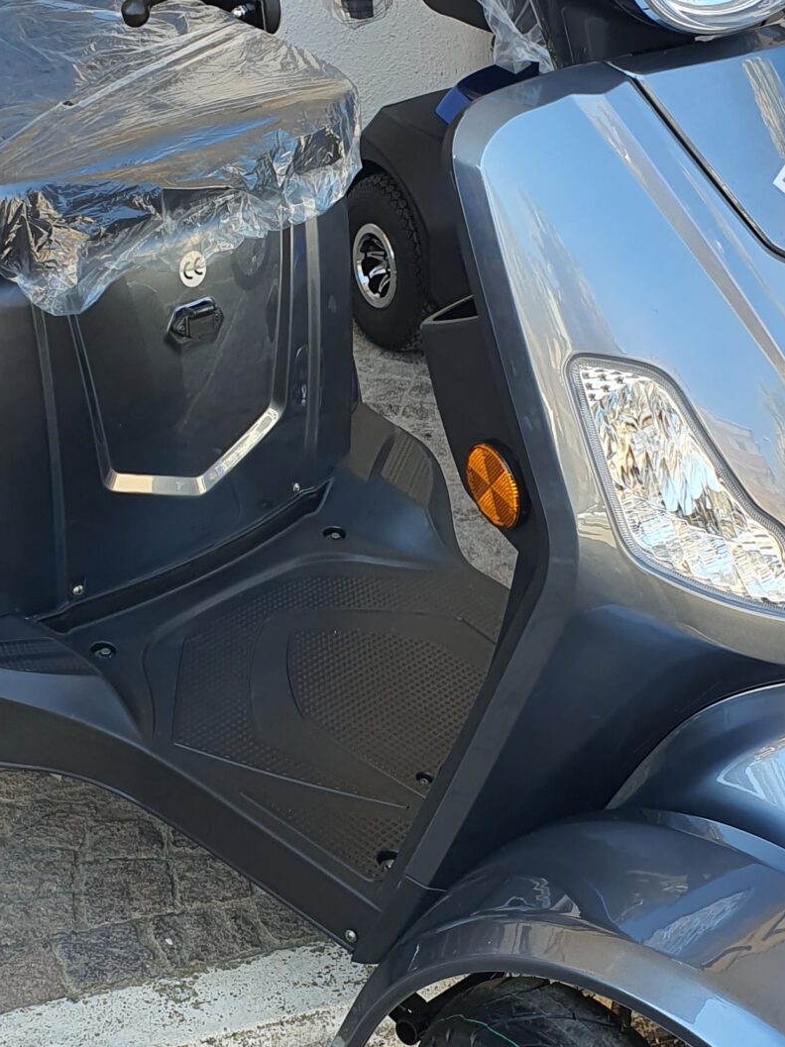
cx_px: 247
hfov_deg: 23.1
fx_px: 1906
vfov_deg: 30.7
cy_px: 484
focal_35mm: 63
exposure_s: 1/138
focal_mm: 4.3
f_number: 2.4
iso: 50
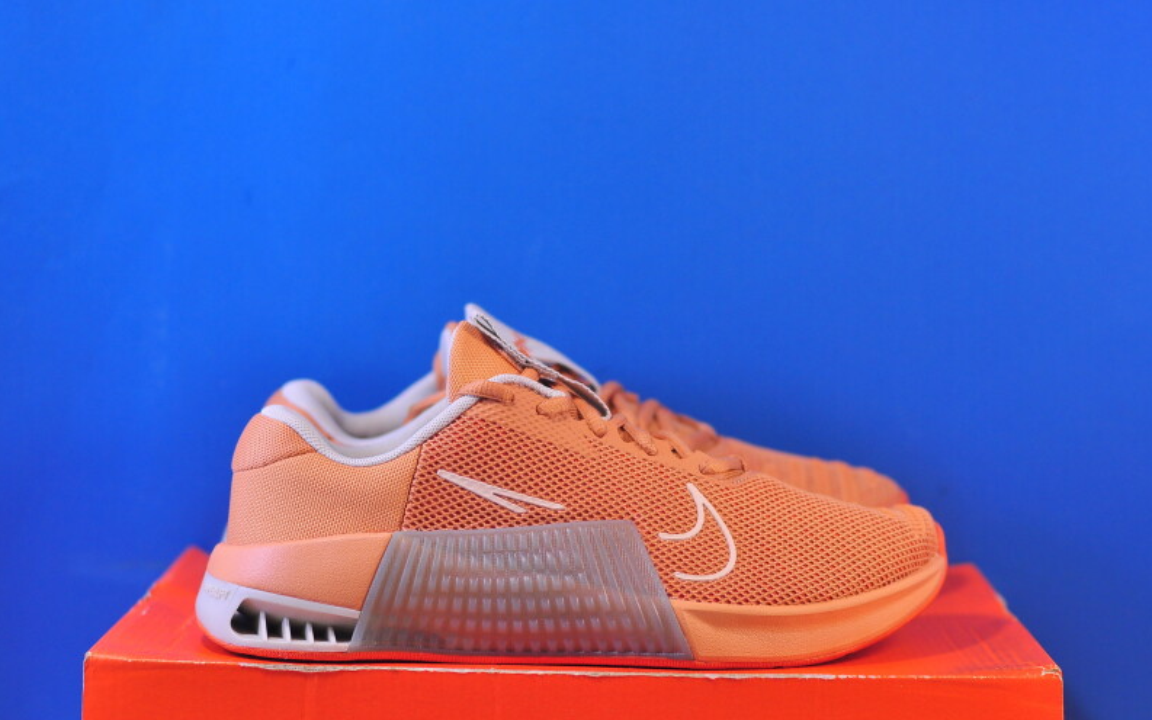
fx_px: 2418
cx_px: 575
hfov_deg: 26.8
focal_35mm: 77
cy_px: 374
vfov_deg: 16.9
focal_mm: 50
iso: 250
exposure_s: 1/250
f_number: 2.8
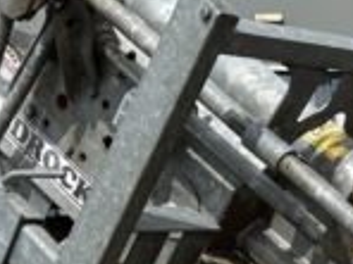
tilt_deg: -6.0
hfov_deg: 14.0
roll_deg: +0.0
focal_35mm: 135
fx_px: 1377
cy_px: 438
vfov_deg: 10.5
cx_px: 465
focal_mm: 5.7
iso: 50
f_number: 1.5
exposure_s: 1/6211
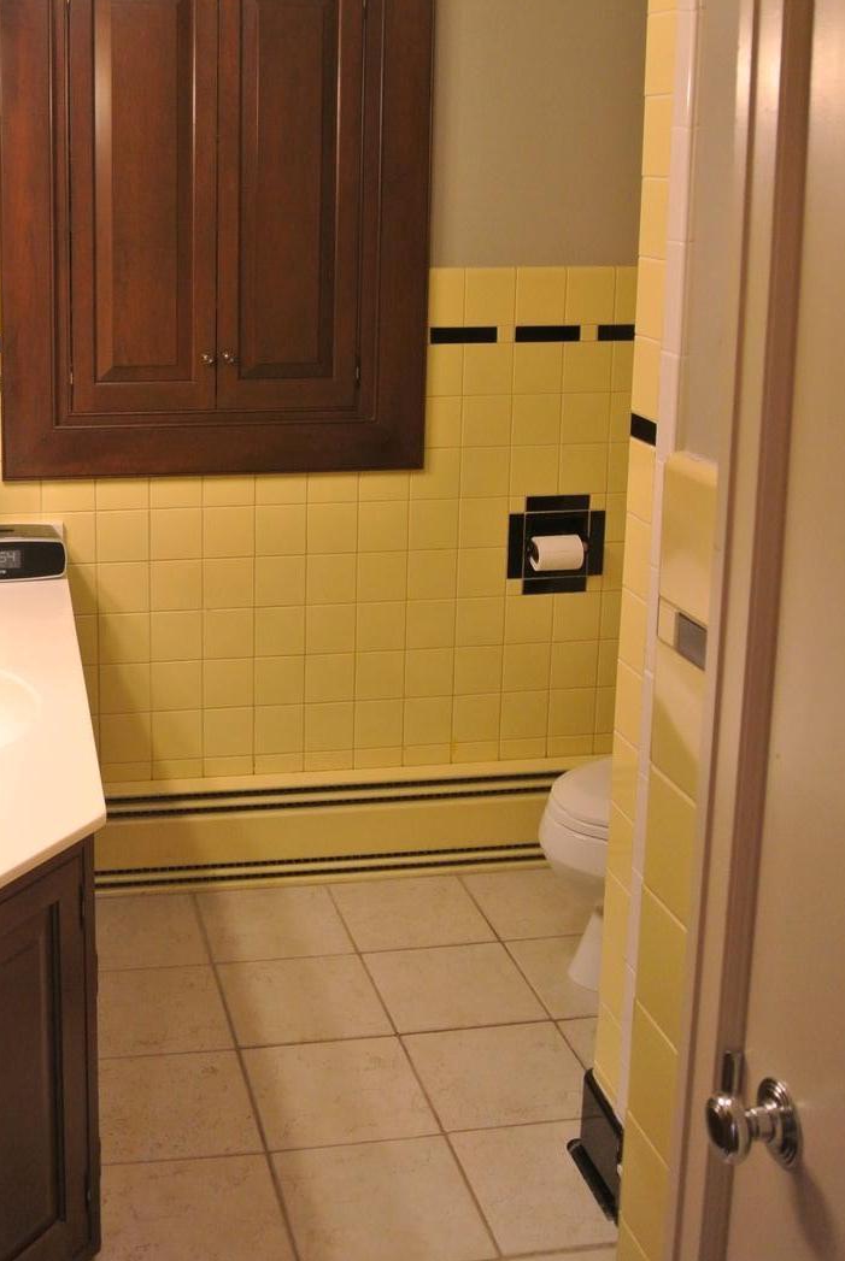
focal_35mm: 44
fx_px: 1544
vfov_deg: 43.7
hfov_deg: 30.2
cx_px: 229
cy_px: 395
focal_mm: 11.4
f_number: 3.5
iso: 500
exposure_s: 1/60
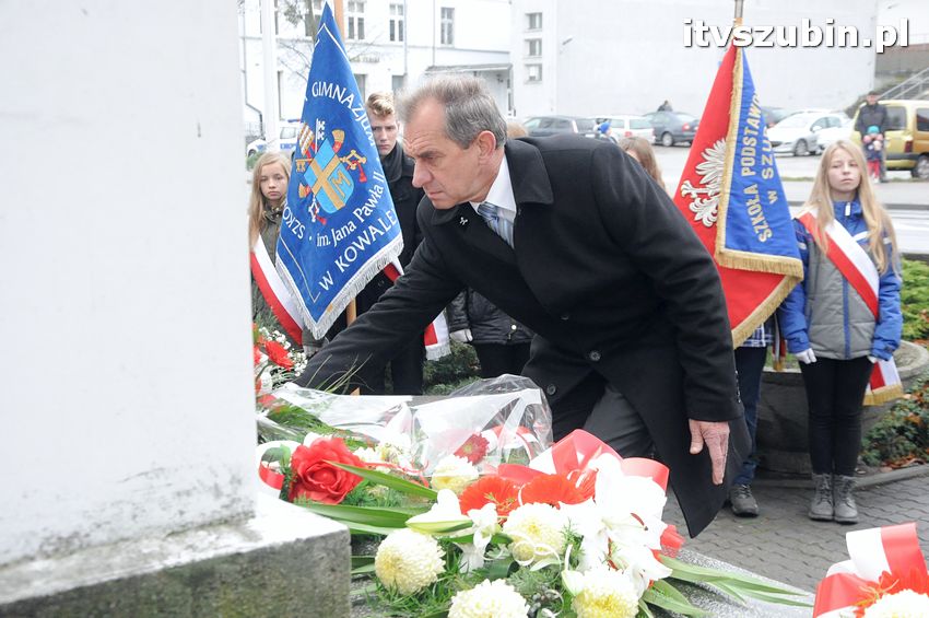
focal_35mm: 52
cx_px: 464
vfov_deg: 25.7
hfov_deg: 37.9
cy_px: 309
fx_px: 1353
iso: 1600
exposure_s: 1/160
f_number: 6.3
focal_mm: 35
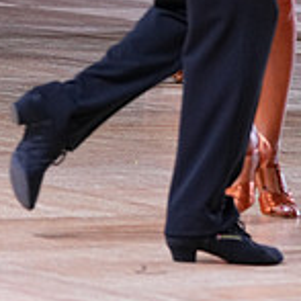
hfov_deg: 4.7
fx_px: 3630
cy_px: -205
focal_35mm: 369
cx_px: 224
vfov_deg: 4.7
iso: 2000
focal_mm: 110
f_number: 4
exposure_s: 1/400
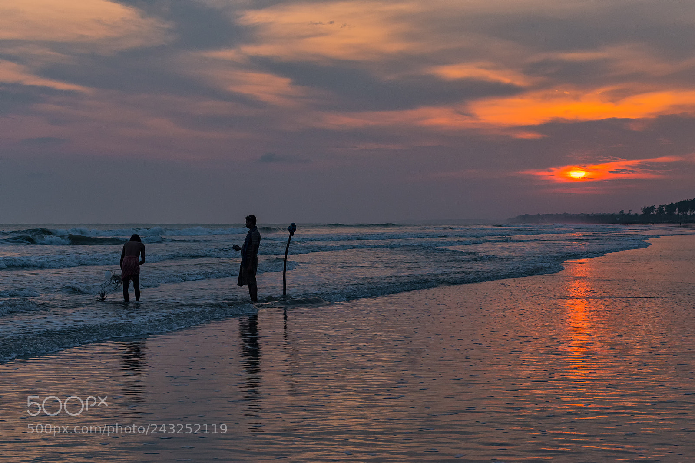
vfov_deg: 18.9
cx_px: 348
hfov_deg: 28.1
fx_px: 1390
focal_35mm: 72
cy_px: 232
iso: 250
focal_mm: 48
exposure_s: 1/125
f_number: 9
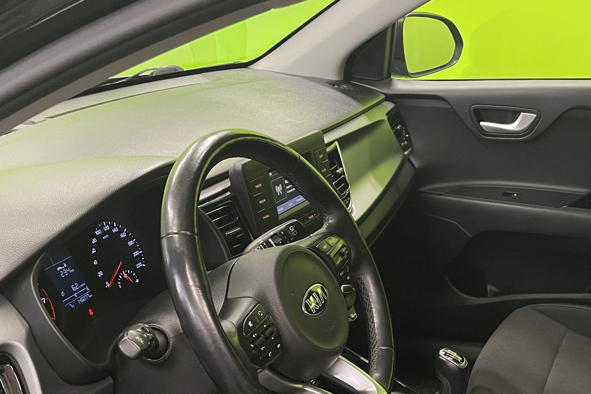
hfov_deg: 37.7
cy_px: 394
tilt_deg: -29.3
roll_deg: -1.2
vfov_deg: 25.2
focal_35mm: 51
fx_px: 837
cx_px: 459
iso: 125
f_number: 1.6
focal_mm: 4.2
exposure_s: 1/50
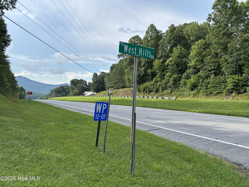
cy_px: 94
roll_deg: -1.6
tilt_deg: -0.6
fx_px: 187
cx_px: 124
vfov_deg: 53.1
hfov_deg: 67.3
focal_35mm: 26
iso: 50
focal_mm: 5.96
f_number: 1.6
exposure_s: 1/1667
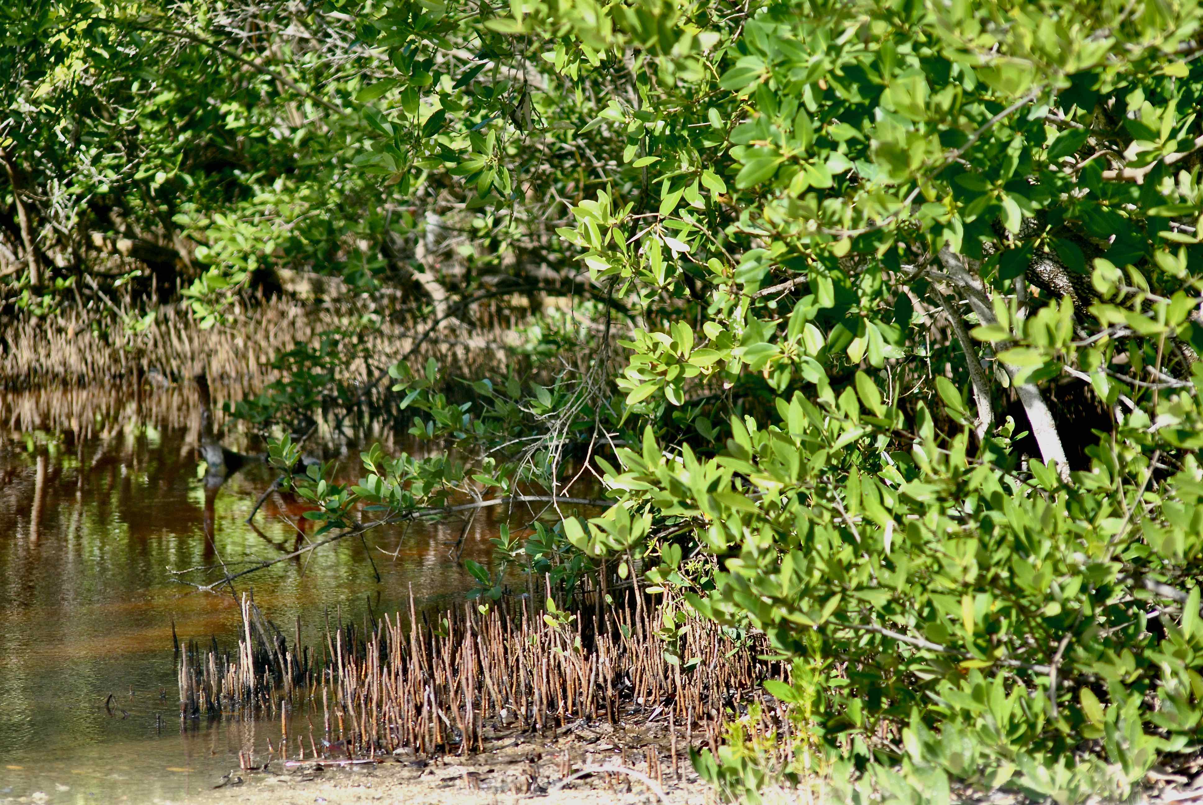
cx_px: 602
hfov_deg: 10.1
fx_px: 6775
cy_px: 402
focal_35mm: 202
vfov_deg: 6.8
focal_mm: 135
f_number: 5
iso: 200
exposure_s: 1/400
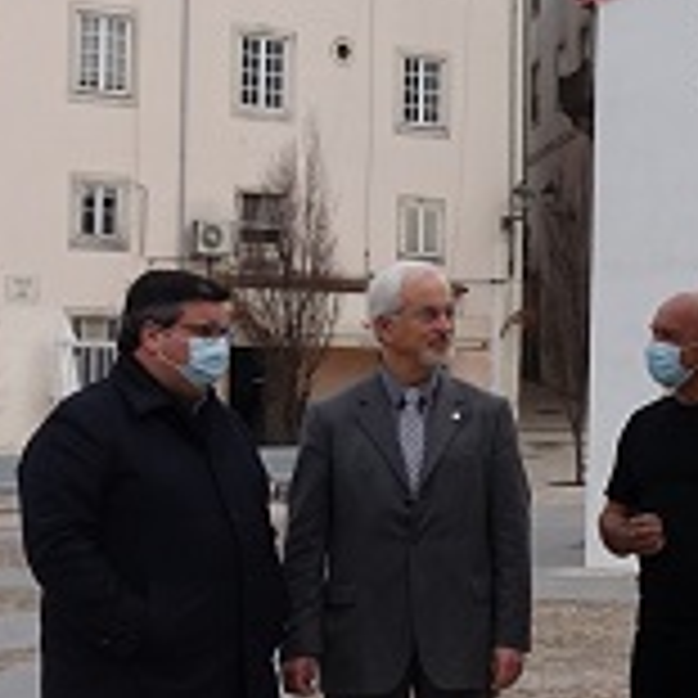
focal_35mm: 99
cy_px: 230
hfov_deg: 16.3
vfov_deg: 17.5
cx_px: 1000
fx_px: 2258
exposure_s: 1/800
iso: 125
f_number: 4
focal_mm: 8.8
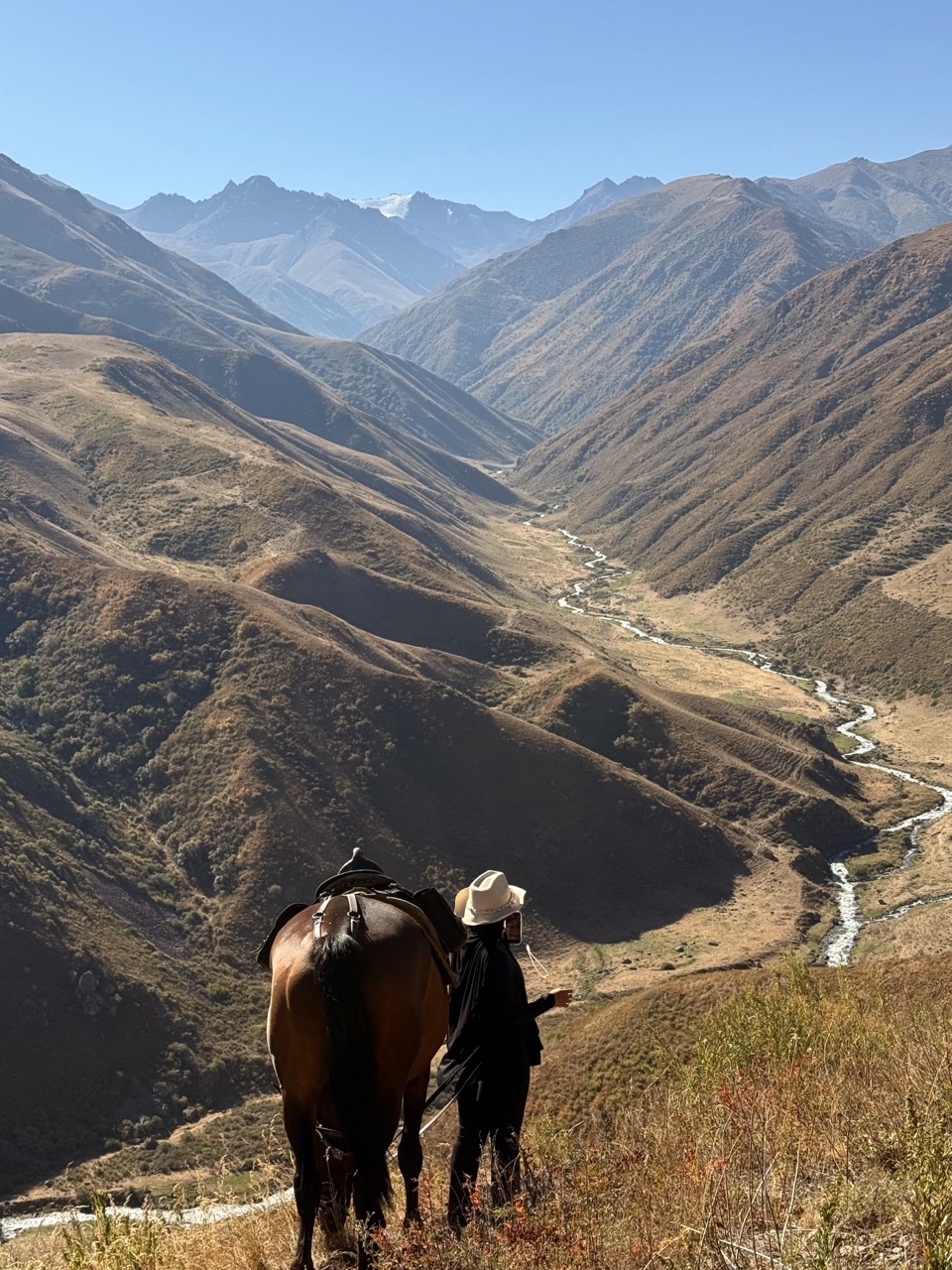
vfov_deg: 39.7
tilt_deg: -6.0
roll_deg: +1.8
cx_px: 476
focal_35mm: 48
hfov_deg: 30.3
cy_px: 635
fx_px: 1760
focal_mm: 6.76
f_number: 1.78
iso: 64
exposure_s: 1/3704
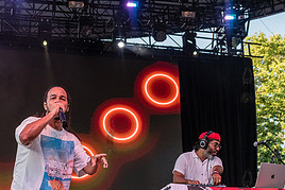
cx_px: 122
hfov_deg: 28.0
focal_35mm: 72
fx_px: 570
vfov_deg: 18.9
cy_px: 135
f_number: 4
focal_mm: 31
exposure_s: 1/800
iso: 1600
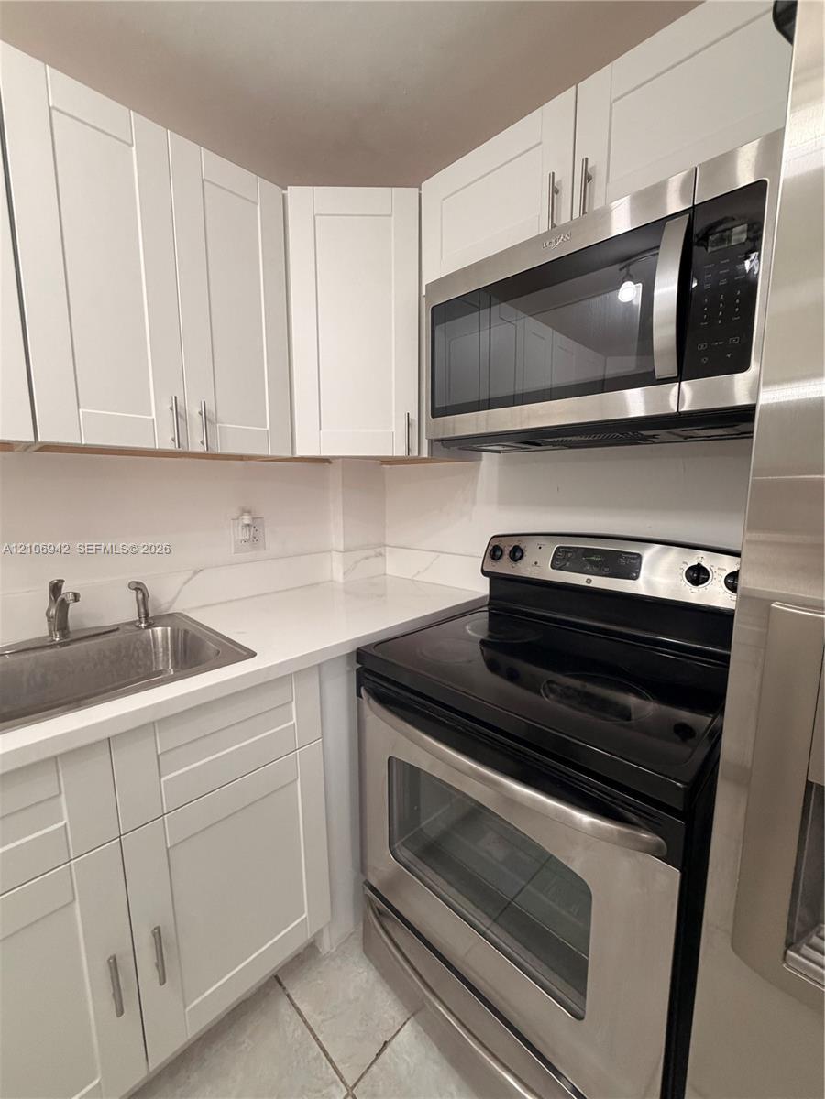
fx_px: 445
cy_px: 550
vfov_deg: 102.1
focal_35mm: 14
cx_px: 412
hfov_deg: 85.7
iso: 320
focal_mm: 2.22
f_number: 2.2
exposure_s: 1/120
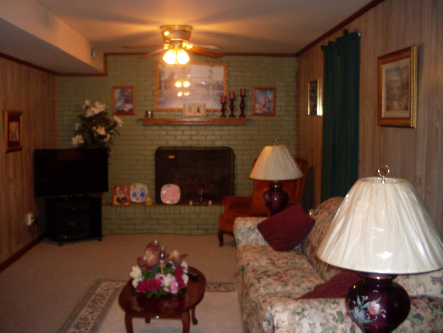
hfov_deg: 47.9
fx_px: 499
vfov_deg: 36.8
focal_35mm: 39
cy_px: 163
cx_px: 216
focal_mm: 6.3
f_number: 2.8
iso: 160
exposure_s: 1/45
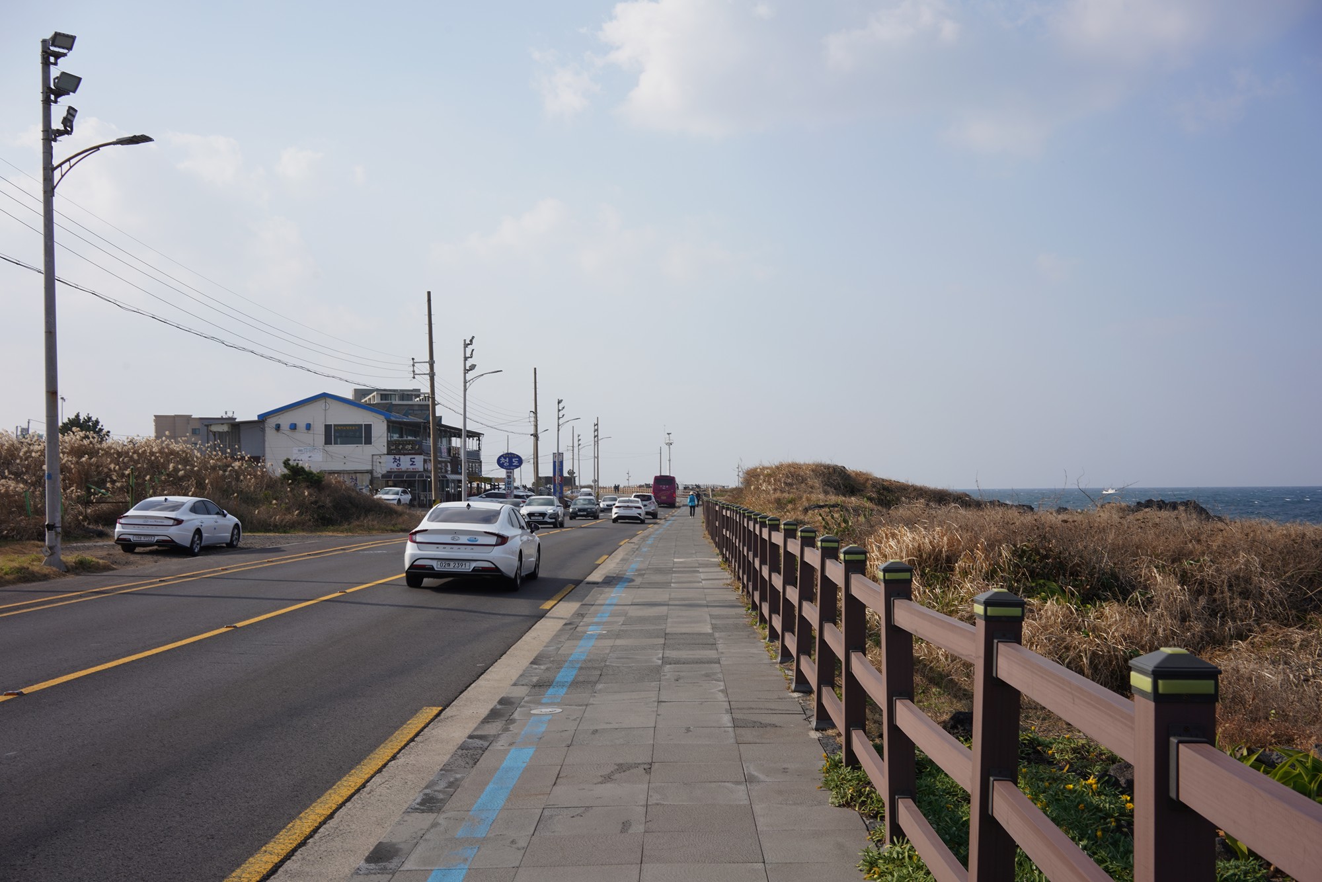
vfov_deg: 37.9
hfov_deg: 54.4
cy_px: 441
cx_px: 661
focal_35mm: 35
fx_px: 1285
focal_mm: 35
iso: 100
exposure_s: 1/100
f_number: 13
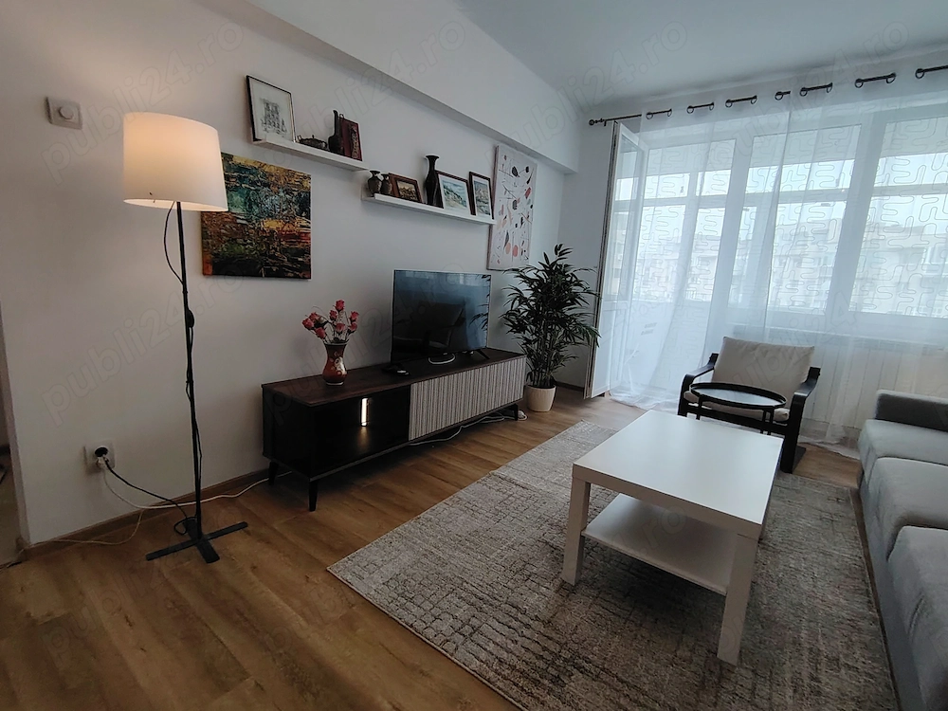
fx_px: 466
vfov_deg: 74.7
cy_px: 356
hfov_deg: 91.0
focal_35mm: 17
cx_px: 474
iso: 100
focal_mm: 1.43
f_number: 2.2
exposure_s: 1/117
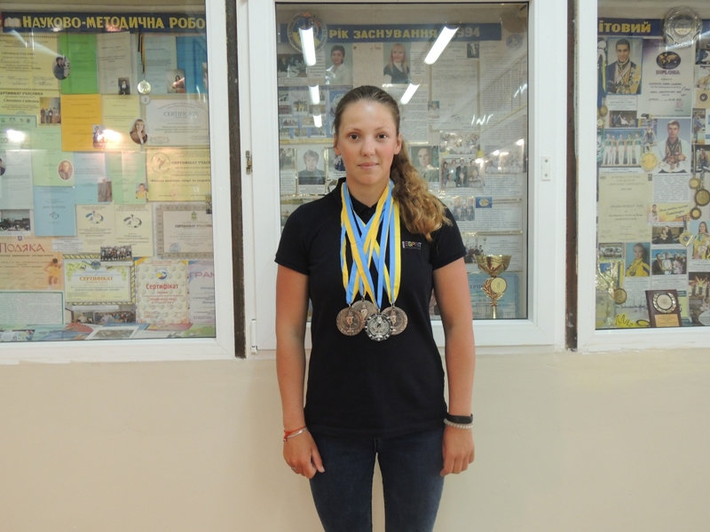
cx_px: 355
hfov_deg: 60.0
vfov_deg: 46.8
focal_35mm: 30
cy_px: 266
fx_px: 615
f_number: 3.1
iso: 400
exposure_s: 1/10
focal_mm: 5.3
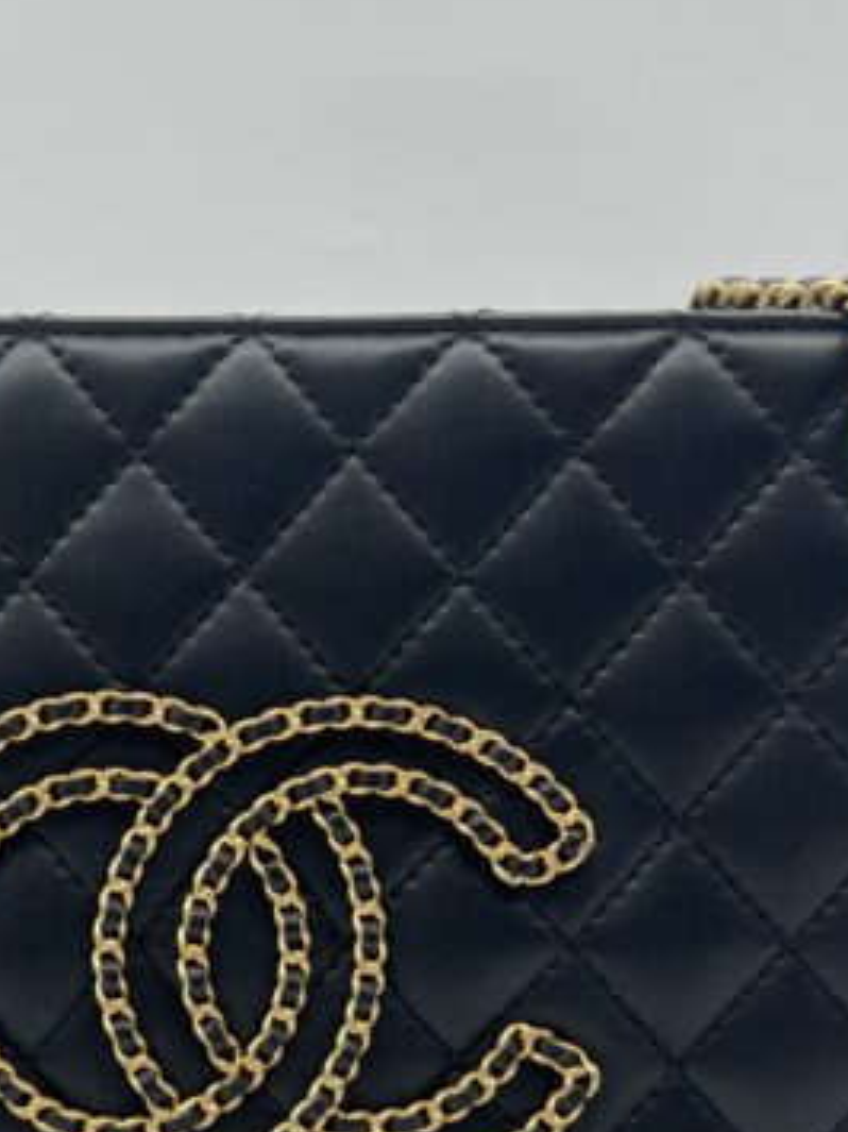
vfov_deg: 25.8
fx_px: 2451
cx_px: 223
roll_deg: +0.4
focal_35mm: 75
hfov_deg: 19.5
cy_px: 816
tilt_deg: -4.9
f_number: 1.5
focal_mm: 5.7
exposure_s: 1/100
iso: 32
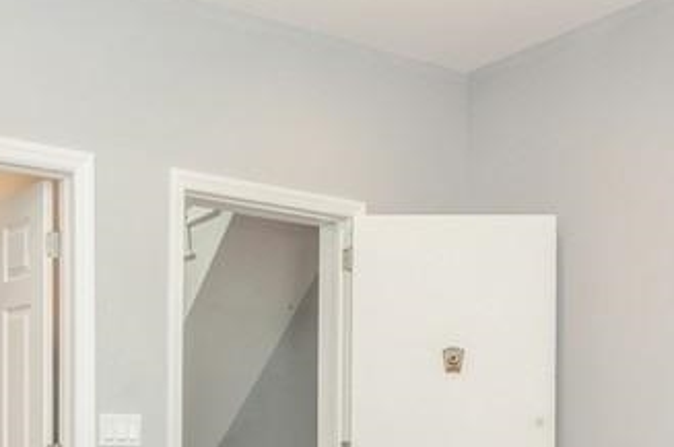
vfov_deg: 29.2
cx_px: 167
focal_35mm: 44
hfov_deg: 43.1
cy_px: 404
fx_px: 823
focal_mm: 16
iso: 200
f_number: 8
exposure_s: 1/6
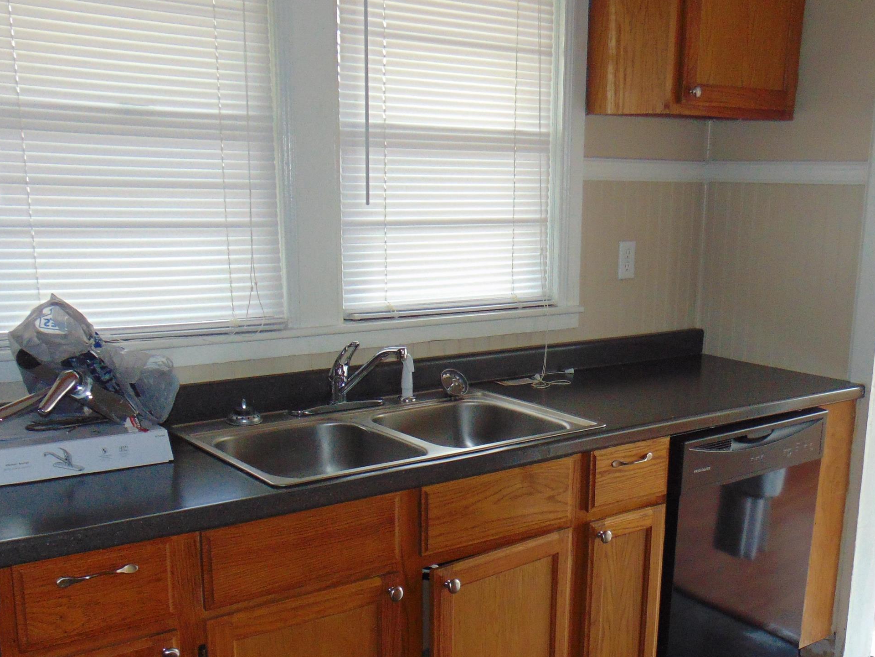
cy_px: 443
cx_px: 501
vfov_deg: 35.6
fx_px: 1011
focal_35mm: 40
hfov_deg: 46.7
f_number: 3
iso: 200
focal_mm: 4.5
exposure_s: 1/30
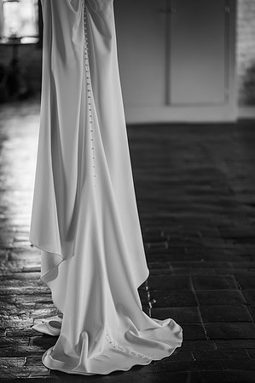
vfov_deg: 23.9
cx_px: 128
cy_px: 192
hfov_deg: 16.0
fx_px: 905
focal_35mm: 85
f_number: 1.8
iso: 110
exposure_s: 1/200
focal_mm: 85
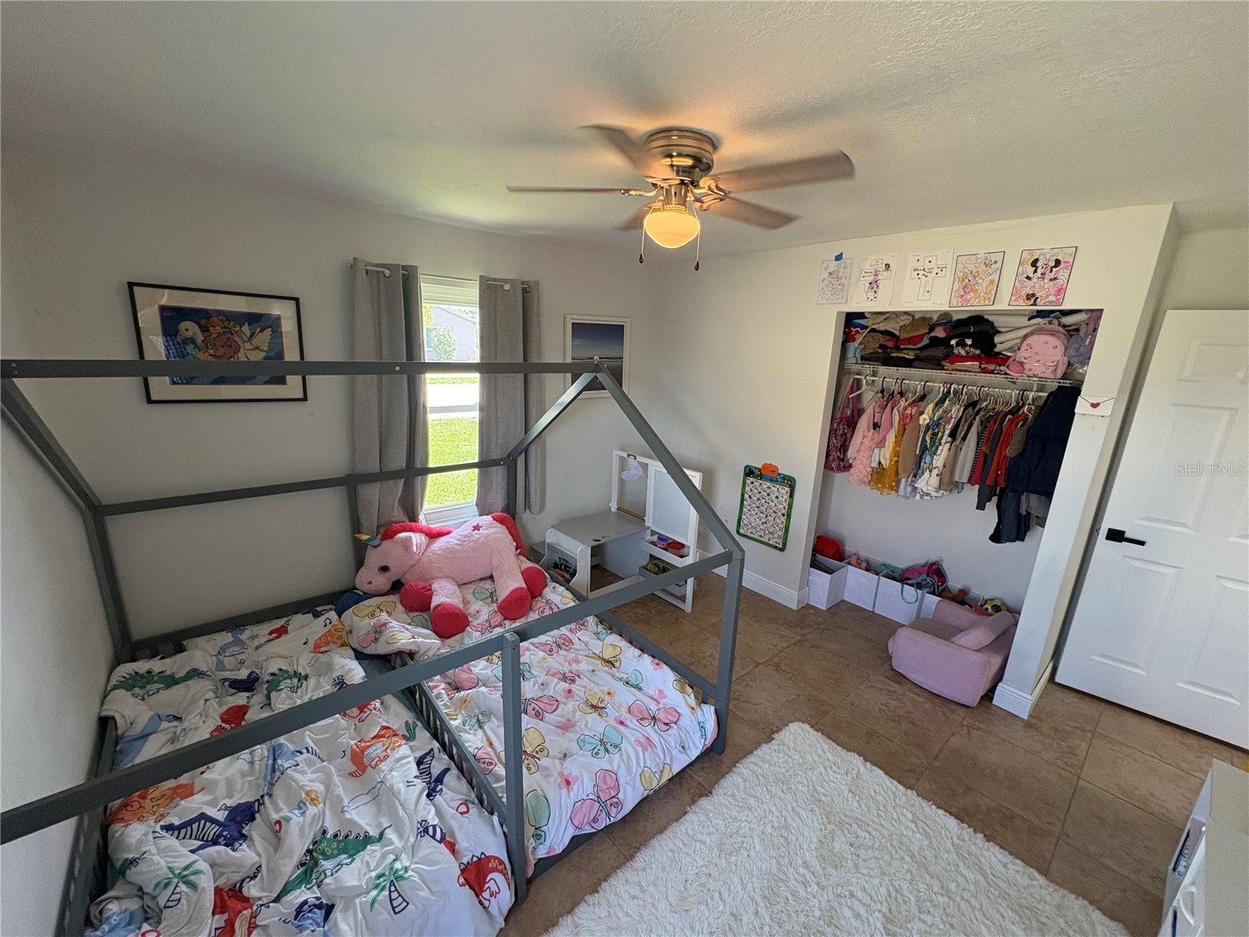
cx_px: 624
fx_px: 505
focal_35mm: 14
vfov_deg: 85.7
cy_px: 468
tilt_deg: -14.0
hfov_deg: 102.1
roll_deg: -2.3
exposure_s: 1/120
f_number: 2.2
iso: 250
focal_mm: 2.22
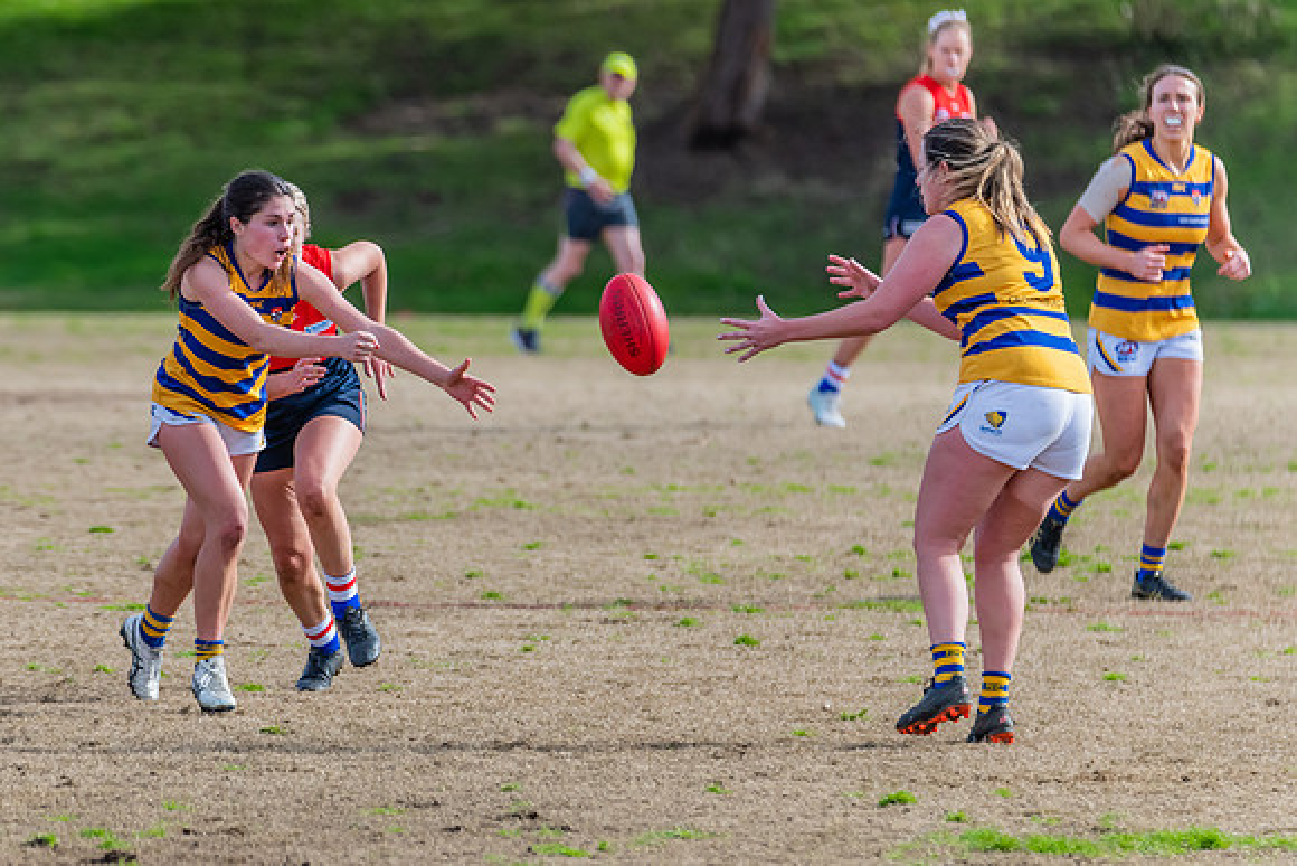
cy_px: 500
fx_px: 19916
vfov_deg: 2.5
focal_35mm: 553
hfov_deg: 3.7
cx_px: 411
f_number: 6
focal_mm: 400
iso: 800
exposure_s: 1/1600
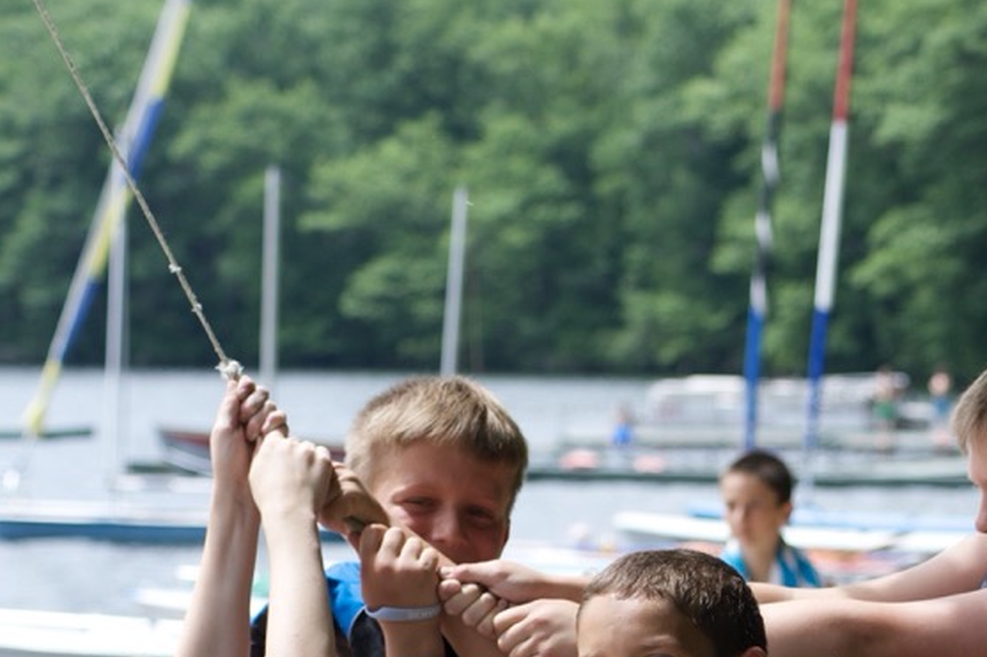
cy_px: 749
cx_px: 659
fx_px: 4413
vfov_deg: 8.4
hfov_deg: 12.7
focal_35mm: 161
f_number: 5
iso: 400
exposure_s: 1/1250
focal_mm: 70
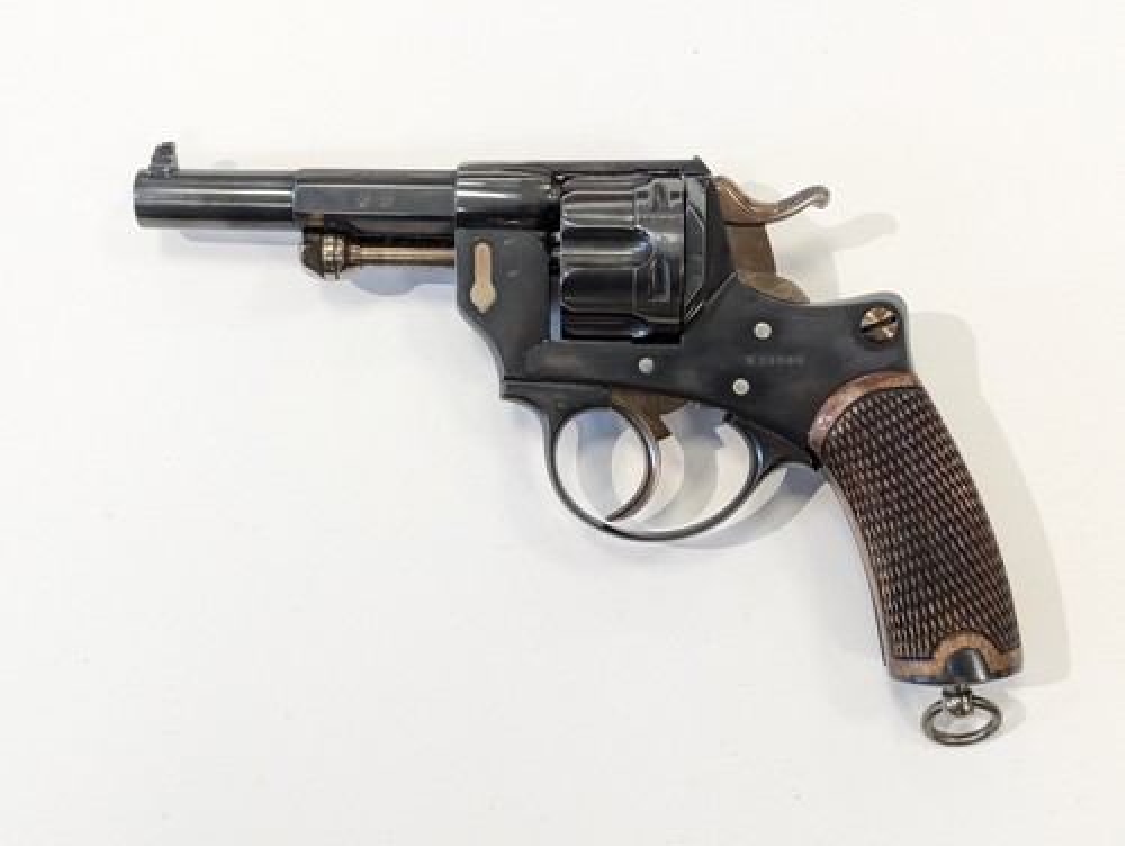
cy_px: 423
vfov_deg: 30.3
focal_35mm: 48
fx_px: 1561
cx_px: 562
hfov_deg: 39.6
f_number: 1.85
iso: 276
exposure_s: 1/99.9
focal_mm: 6.81
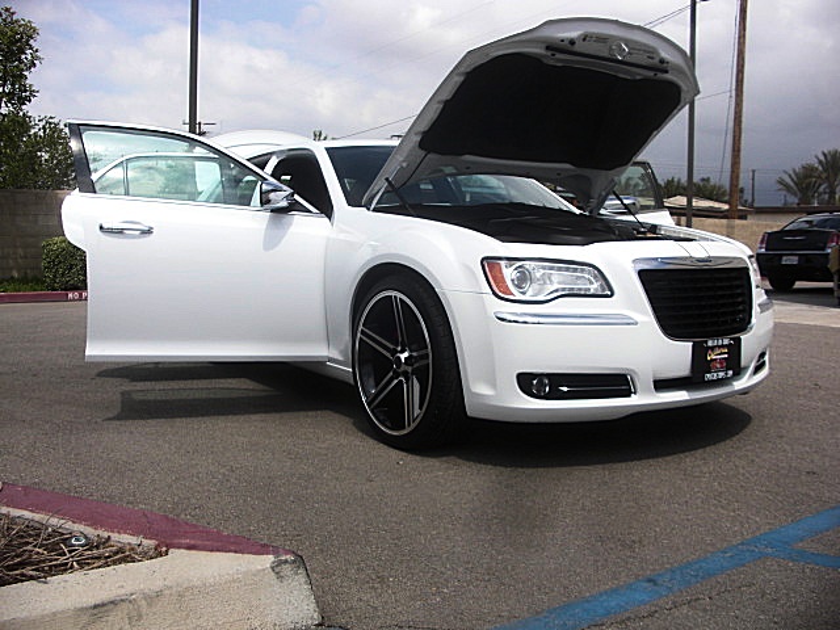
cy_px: 315
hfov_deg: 51.4
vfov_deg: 39.7
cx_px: 420
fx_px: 874
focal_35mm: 36
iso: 50
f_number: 7.9
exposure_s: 1/160
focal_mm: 6.3
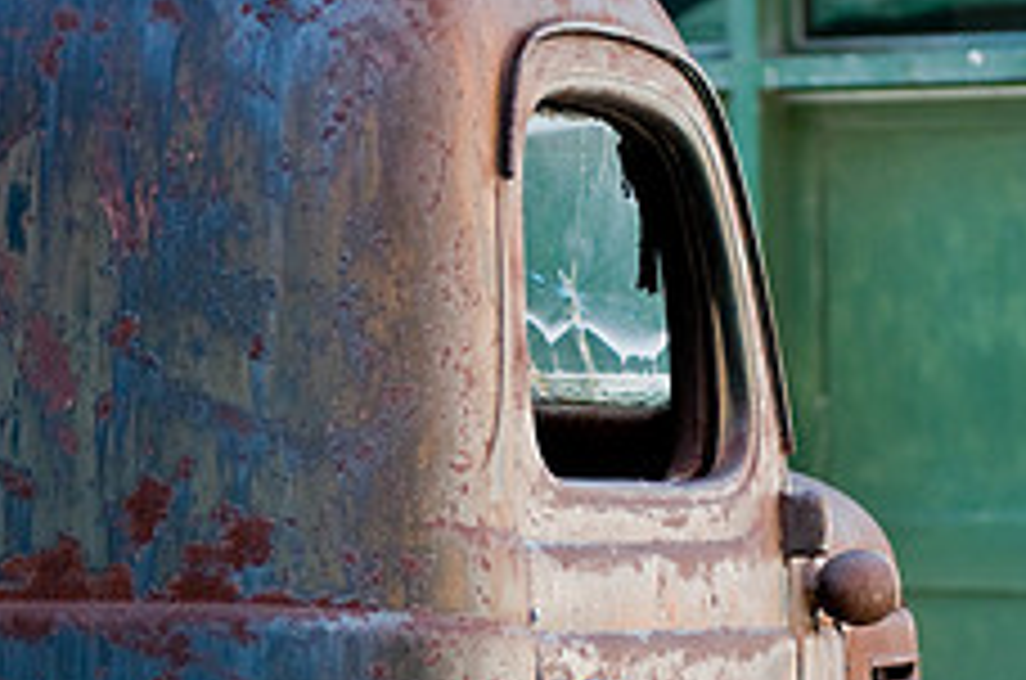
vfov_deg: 5.7
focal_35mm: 237
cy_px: 781
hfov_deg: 8.7
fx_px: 6740
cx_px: 464
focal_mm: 62
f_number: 2.8
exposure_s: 1/250
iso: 200
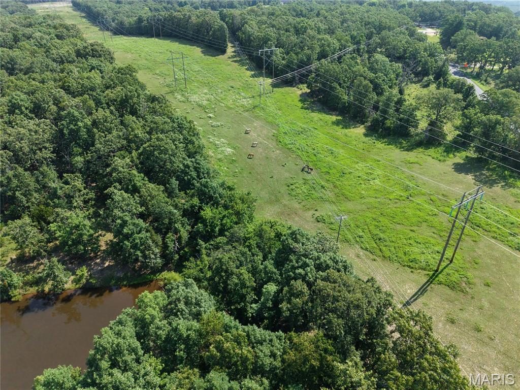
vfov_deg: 56.8
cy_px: 195
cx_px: 260
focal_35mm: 24
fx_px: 361
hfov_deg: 71.6
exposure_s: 1/180
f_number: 1.8
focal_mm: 8.67
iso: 100
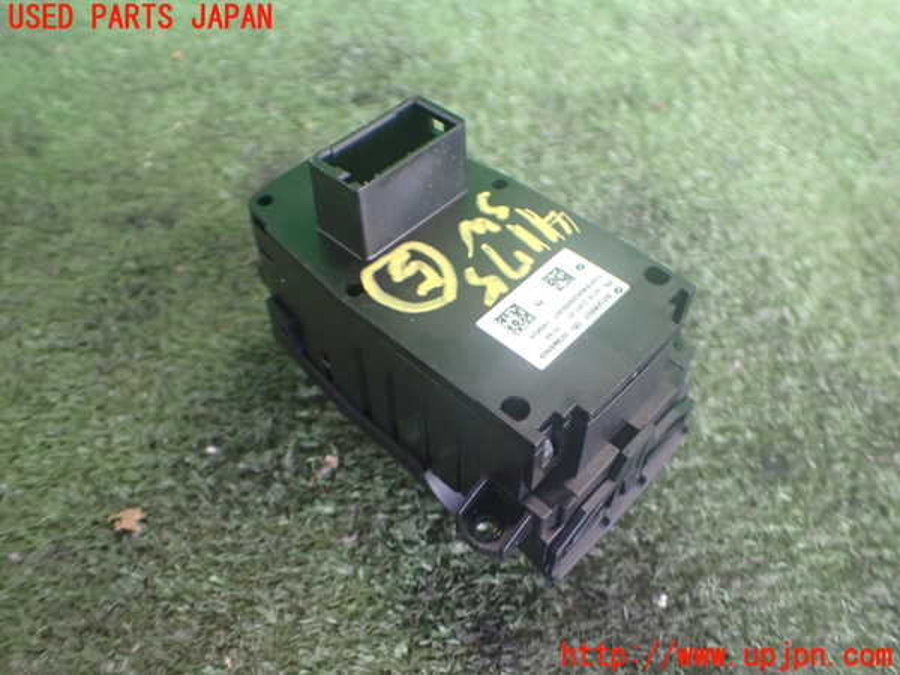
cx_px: 450
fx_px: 780
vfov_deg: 46.8
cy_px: 338
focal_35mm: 30
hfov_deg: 60.0
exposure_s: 1/60
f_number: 2.3
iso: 800
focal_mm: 5.4
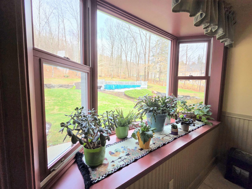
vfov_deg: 89.9
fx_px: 95
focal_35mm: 13
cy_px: 94
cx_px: 126
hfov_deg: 106.2
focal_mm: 2.2
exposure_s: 1/149
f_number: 2.2
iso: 50
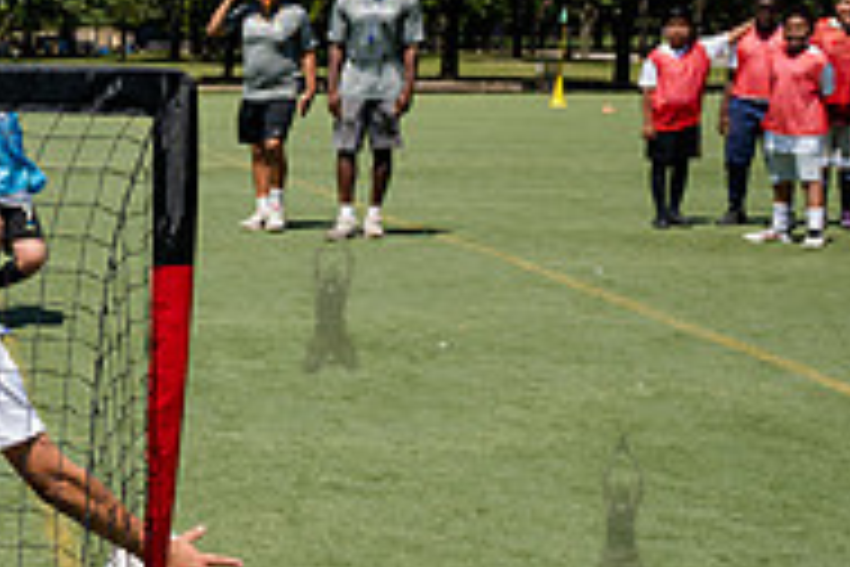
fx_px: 2101
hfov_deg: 20.5
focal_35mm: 89
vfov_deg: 15.3
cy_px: 374
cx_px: -307
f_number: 5
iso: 200
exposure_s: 1/1000
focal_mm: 24
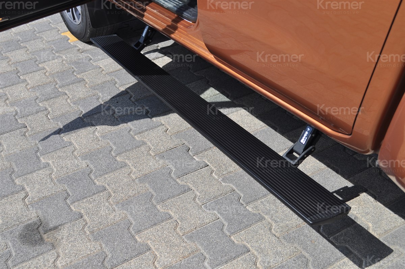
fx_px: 506
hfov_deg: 43.7
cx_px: 202
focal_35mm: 45
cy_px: 134
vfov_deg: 29.8
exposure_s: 1/640
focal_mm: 30
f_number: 5.6
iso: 200
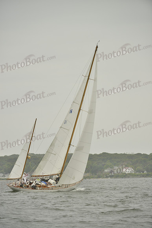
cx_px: 76
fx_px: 1266
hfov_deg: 6.9
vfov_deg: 10.3
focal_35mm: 200
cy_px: 114
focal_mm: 200
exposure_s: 1/800
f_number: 4
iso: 400
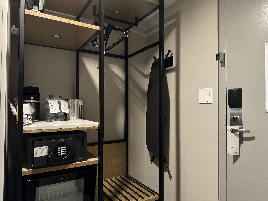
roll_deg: -0.1
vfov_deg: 56.8
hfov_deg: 71.6
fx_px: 186
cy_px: 100
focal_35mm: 24
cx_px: 134
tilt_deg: +1.2
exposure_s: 1/40
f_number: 1.78
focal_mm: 6.76
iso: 640
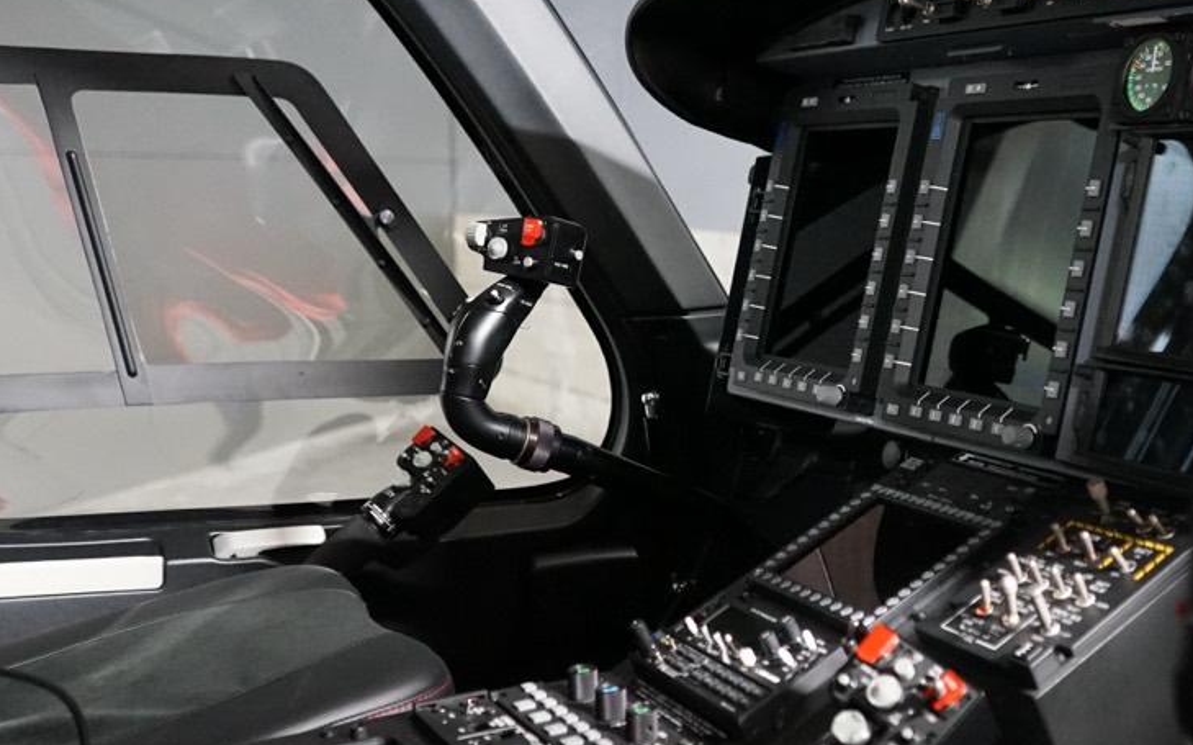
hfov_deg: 41.9
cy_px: 398
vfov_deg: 27.4
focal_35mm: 47
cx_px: 822
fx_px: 1528
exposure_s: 1/40
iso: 6400
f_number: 3.5
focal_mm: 28
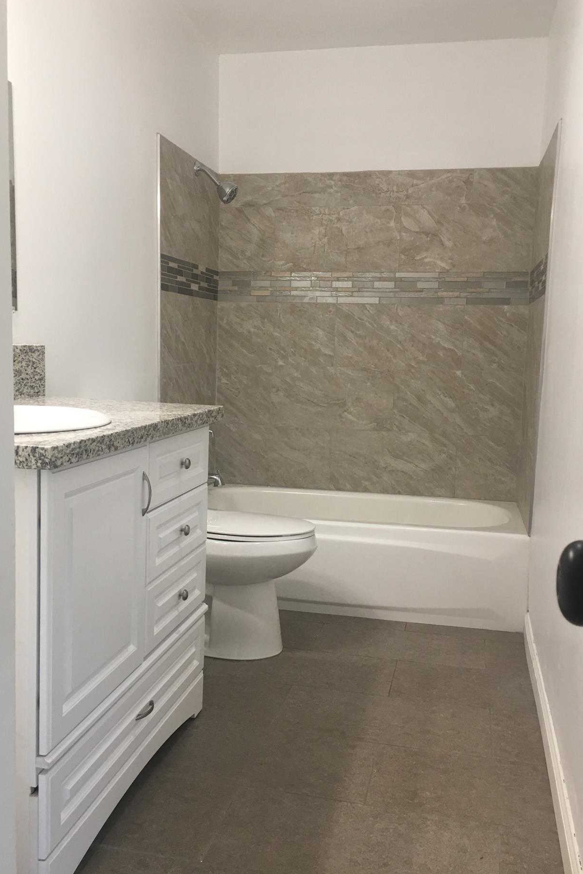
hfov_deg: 40.0
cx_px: 280
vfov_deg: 57.2
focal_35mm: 33
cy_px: 449
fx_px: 801
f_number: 2.2
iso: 32
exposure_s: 1/15
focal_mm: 4.15
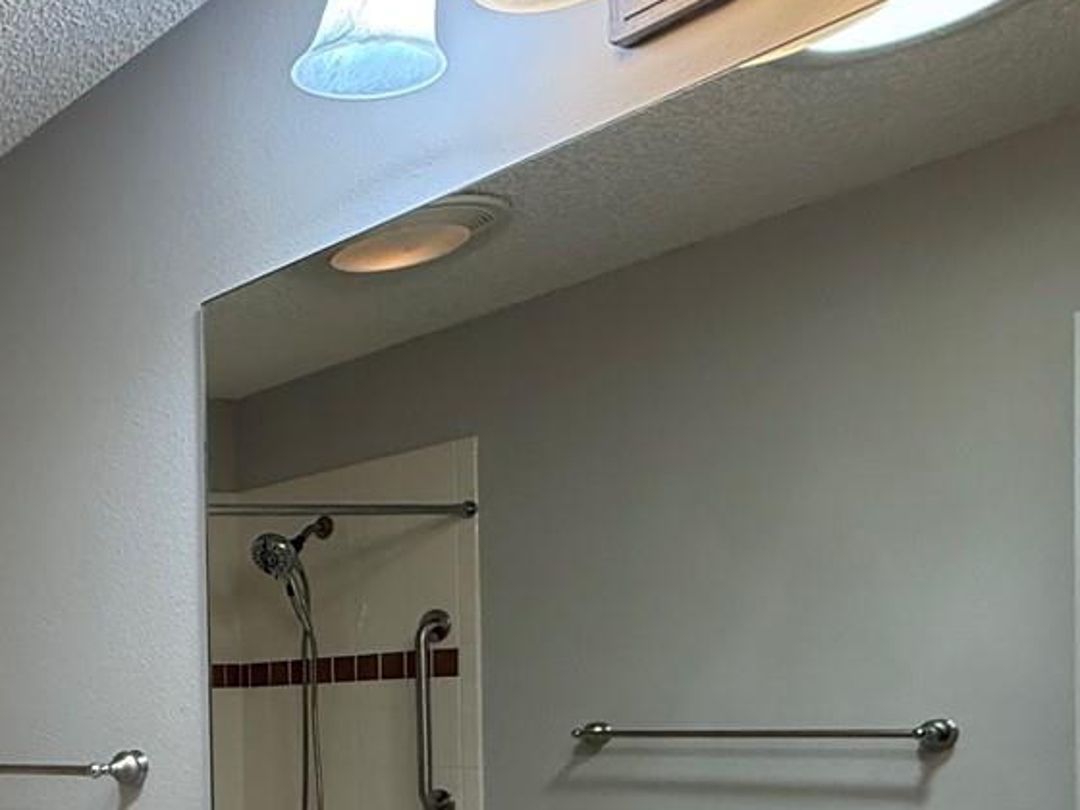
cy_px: 766
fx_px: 1248
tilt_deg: -1.0
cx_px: -262
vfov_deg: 33.6
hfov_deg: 35.2
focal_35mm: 40
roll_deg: +1.7
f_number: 2.2
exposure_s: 1/120
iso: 200
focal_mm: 2.22
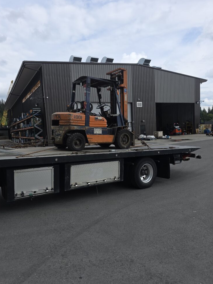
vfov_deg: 71.6
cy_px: 144
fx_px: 197
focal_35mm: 24
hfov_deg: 56.8
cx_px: 103
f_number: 1.7
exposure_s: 1/643
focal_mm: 6.3
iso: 12
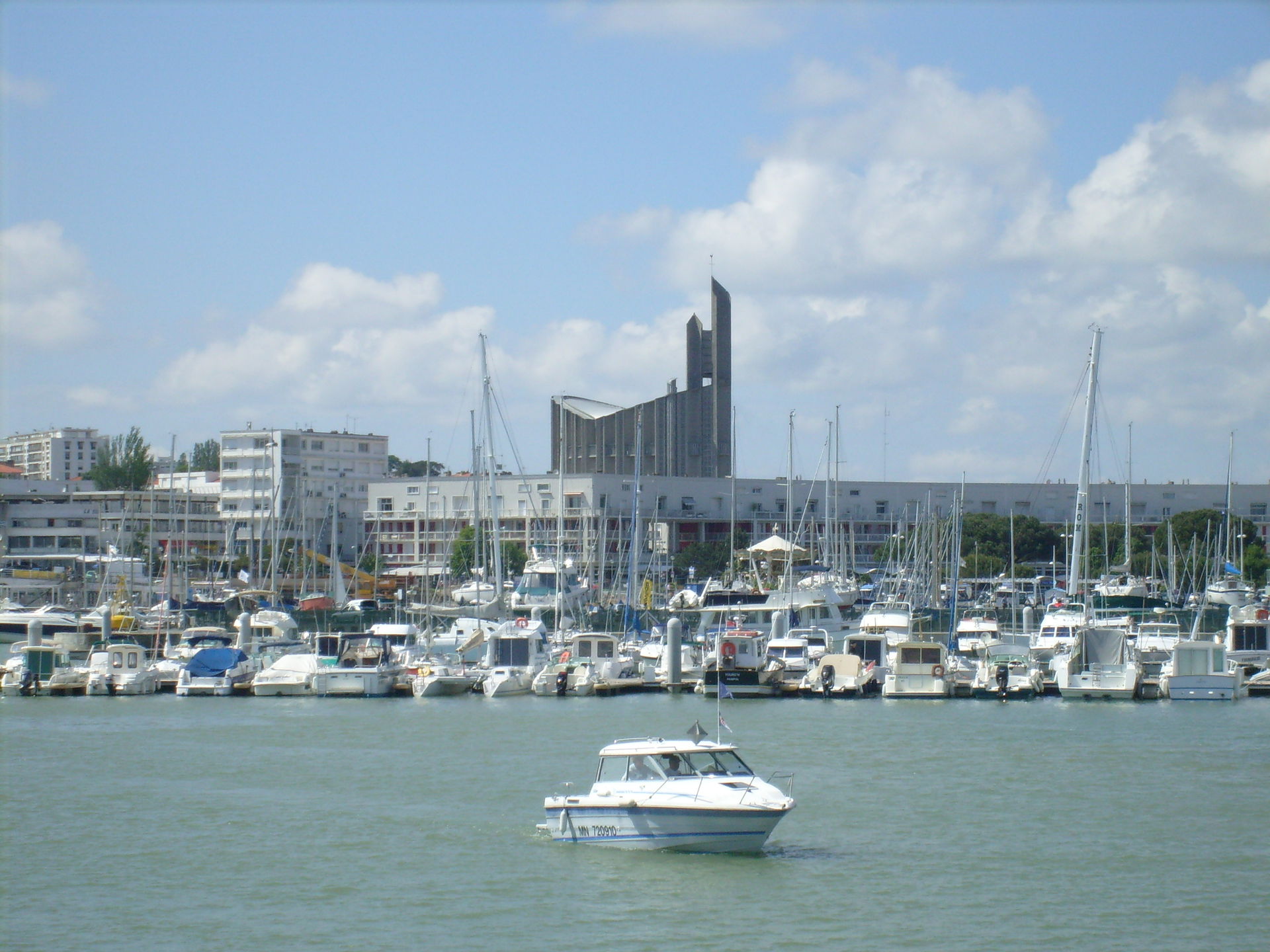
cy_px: 476
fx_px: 3889
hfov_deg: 18.5
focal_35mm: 106
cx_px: 635
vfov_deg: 14.0
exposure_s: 1/180
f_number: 12.4
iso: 80
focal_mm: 17.4
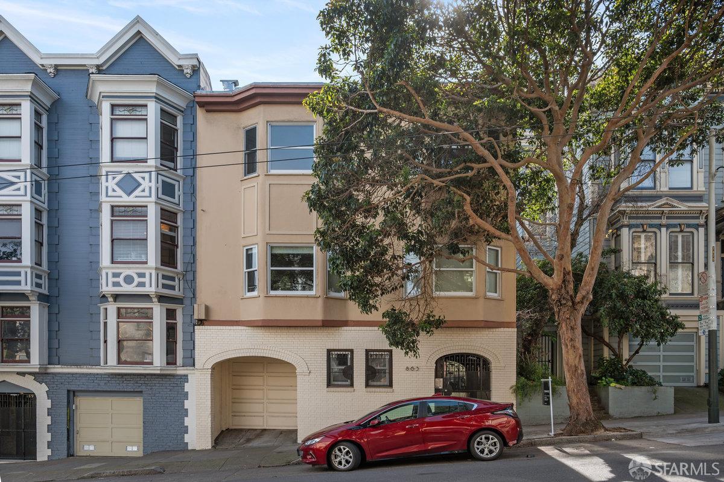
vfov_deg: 45.6
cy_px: 241
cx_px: 362
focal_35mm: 28
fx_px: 573
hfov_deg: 64.6
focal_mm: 28.5
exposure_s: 1/200
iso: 200
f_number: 9
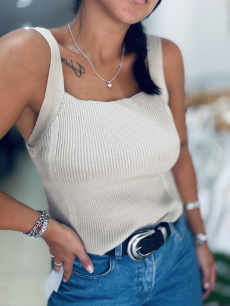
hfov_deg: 45.4
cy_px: 156
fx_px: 275
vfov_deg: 58.3
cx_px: 113
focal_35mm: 31
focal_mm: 2.71
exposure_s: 1/121
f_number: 1.9
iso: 50
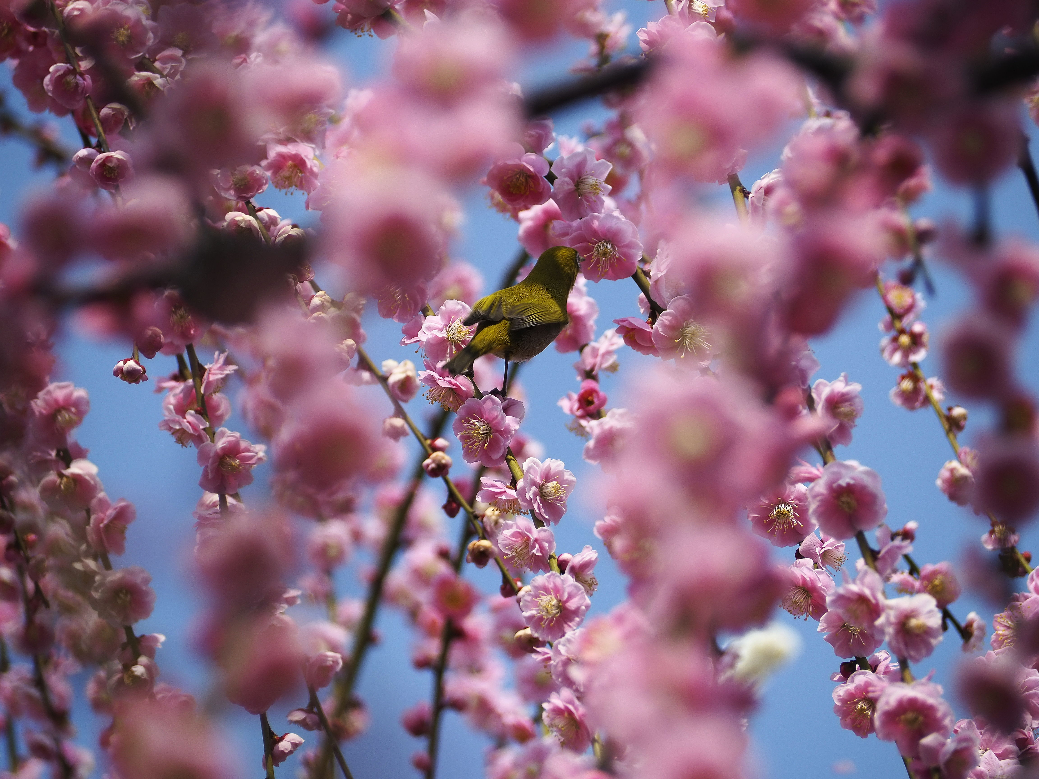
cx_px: 520
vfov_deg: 5.1
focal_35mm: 290
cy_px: 390
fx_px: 8704
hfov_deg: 6.8
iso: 200
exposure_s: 1/400
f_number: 5.6
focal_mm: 145
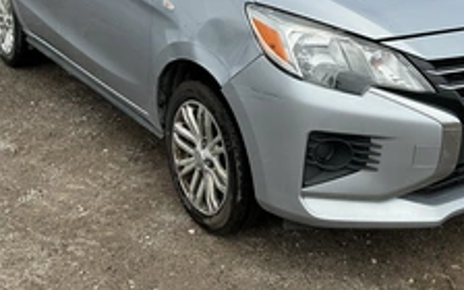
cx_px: 307
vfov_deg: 23.9
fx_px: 670
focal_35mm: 53
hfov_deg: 37.8
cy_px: 48
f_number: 1.8
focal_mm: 3
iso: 25
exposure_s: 1/1577
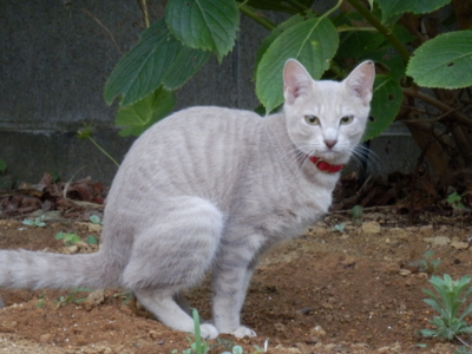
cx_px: 236
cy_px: 177
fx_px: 6000
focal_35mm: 440
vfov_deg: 3.4
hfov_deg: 4.5
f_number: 6.9
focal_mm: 78.6
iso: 800
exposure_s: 1/50
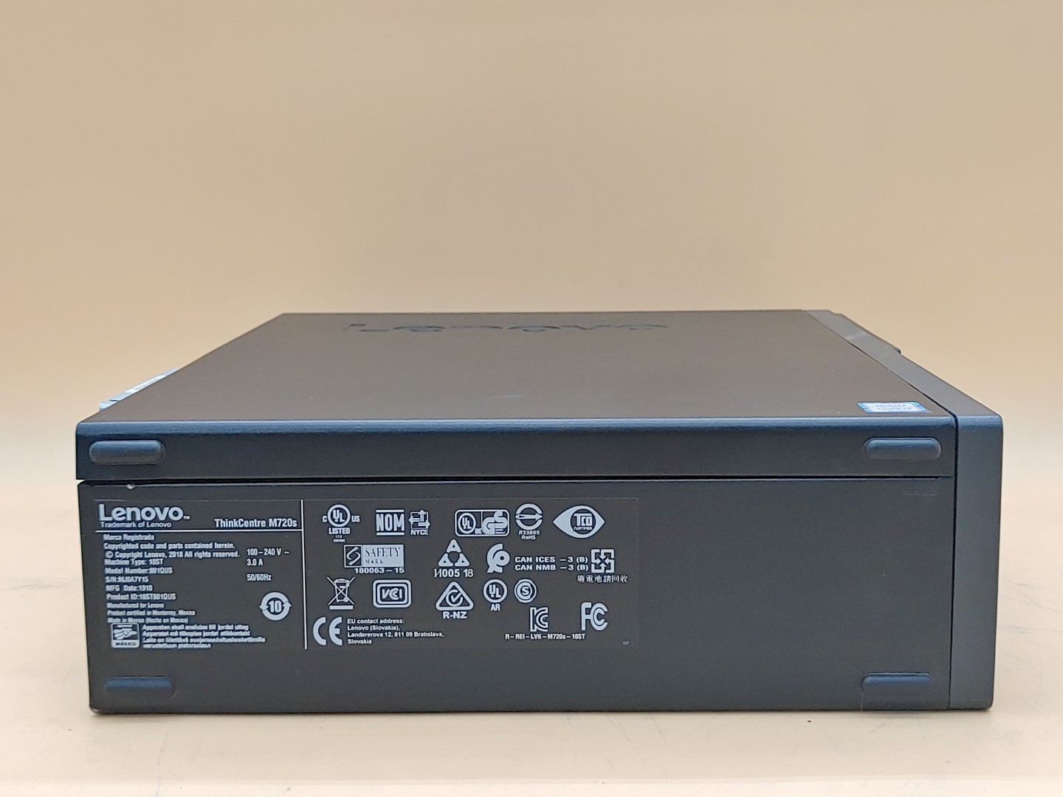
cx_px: 532
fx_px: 1597
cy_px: 398
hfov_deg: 36.8
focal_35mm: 52
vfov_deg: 28.0
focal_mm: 4.36
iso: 50
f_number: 1.8
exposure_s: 1/72
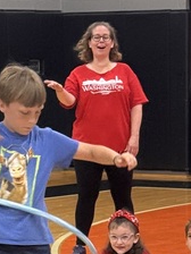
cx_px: 91
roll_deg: +0.8
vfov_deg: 8.7
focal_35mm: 219
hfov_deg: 6.8
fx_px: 1611
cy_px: 443
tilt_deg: -13.8
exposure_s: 1/60
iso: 125
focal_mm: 6.76
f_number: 1.78
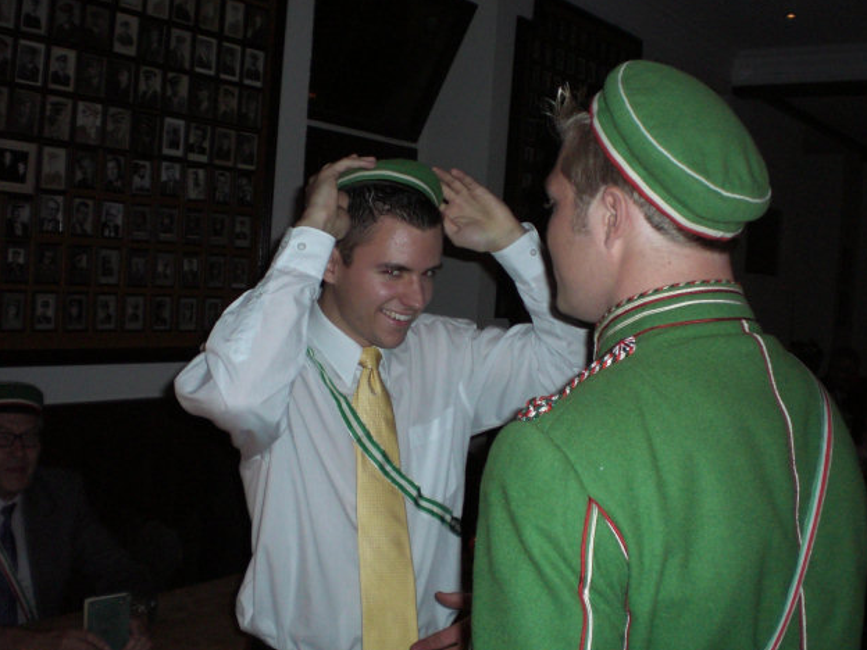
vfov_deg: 36.8
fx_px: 977
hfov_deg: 47.9
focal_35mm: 39
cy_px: 326
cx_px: 429
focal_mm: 6.3
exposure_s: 1/60
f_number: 3.1
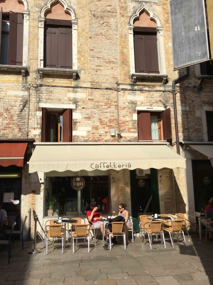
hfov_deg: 45.4
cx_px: 106
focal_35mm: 31
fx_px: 254
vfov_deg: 58.4
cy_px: 142
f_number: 2.4
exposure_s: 1/1988
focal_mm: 3.3
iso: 25
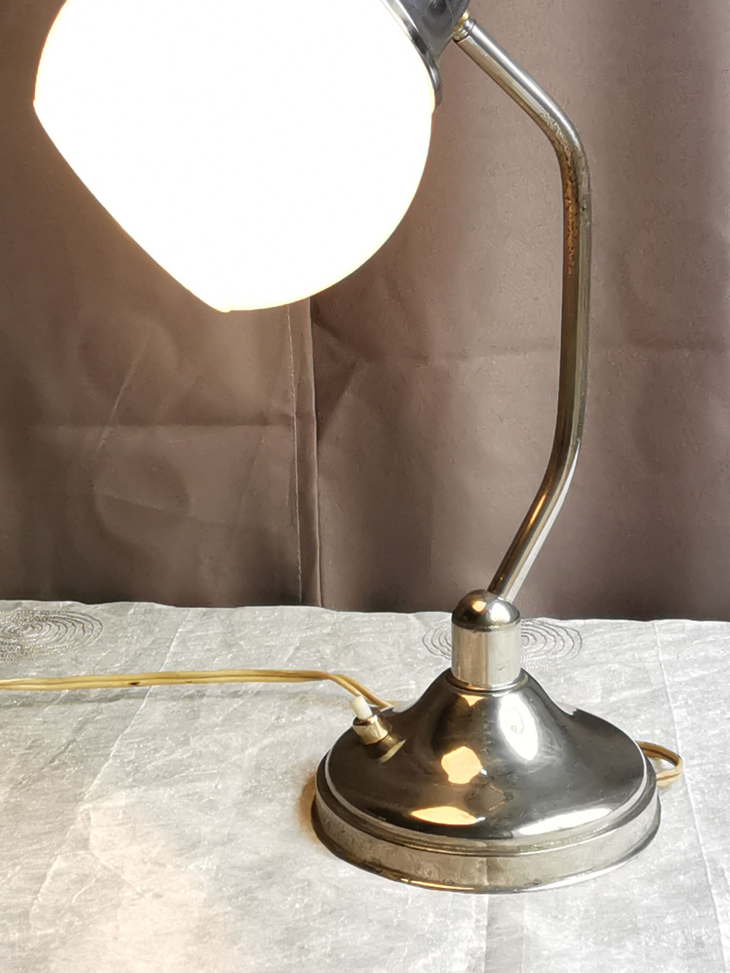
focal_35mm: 62
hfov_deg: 23.6
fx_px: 1743
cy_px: 374
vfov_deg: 31.1
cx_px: 400
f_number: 2.2
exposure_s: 1/50
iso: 80
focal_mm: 2.26
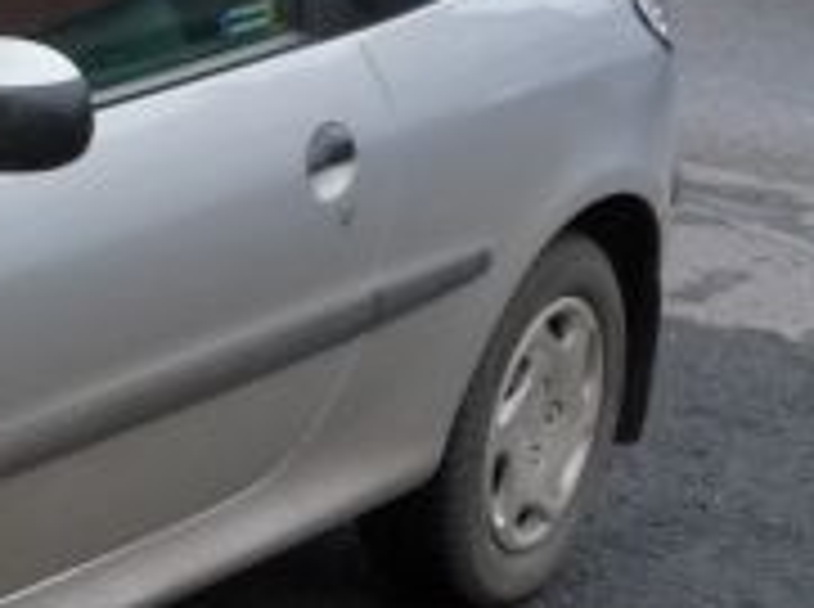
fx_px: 2910
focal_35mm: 124
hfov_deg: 13.9
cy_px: 207
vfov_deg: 11.9
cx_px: -720
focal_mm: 4.7
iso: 200
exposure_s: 1/400
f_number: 3.3
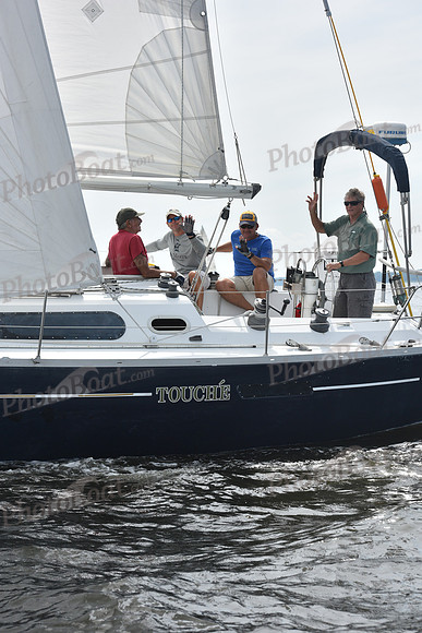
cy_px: 316
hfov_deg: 15.2
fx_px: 1581
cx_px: 211
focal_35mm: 90
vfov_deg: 22.6
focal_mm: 90
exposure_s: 1/1250
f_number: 7.1
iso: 320
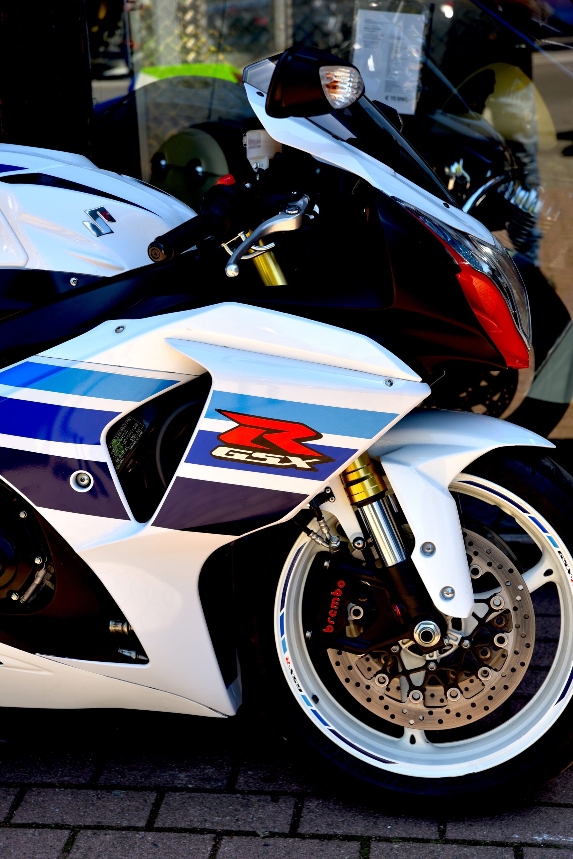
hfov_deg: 19.5
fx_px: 1670
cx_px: 286
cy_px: 430
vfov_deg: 28.8
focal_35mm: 70
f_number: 5.6
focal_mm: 70
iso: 100
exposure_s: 1/125
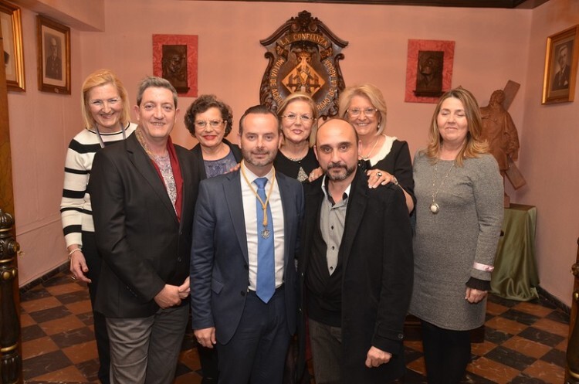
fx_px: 530
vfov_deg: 39.8
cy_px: 192
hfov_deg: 57.3
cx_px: 290
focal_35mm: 33
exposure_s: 1/60
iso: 400
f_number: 5.6
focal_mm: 22
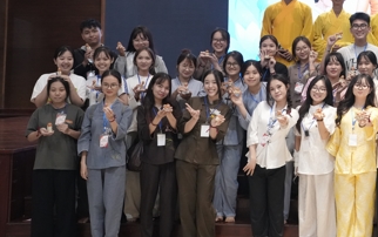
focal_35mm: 76
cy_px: 31
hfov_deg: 25.8
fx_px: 784
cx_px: 377
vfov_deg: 17.0
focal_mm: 37
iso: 5000
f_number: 4
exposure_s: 1/200
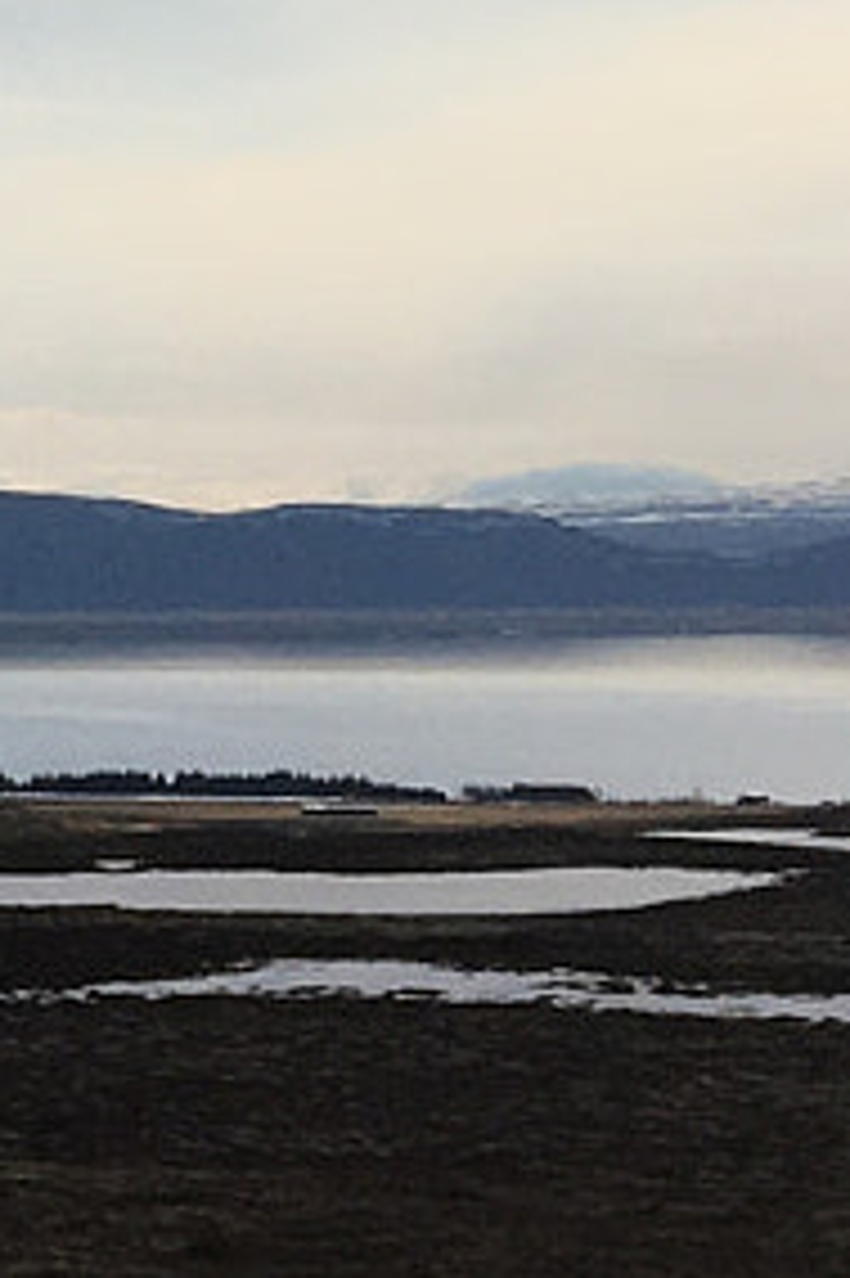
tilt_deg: -0.5
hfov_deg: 6.9
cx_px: -2033
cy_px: 598
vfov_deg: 12.1
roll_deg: +1.0
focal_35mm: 170
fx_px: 6028
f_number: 2.2
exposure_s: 1/5917
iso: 25
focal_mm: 4.15
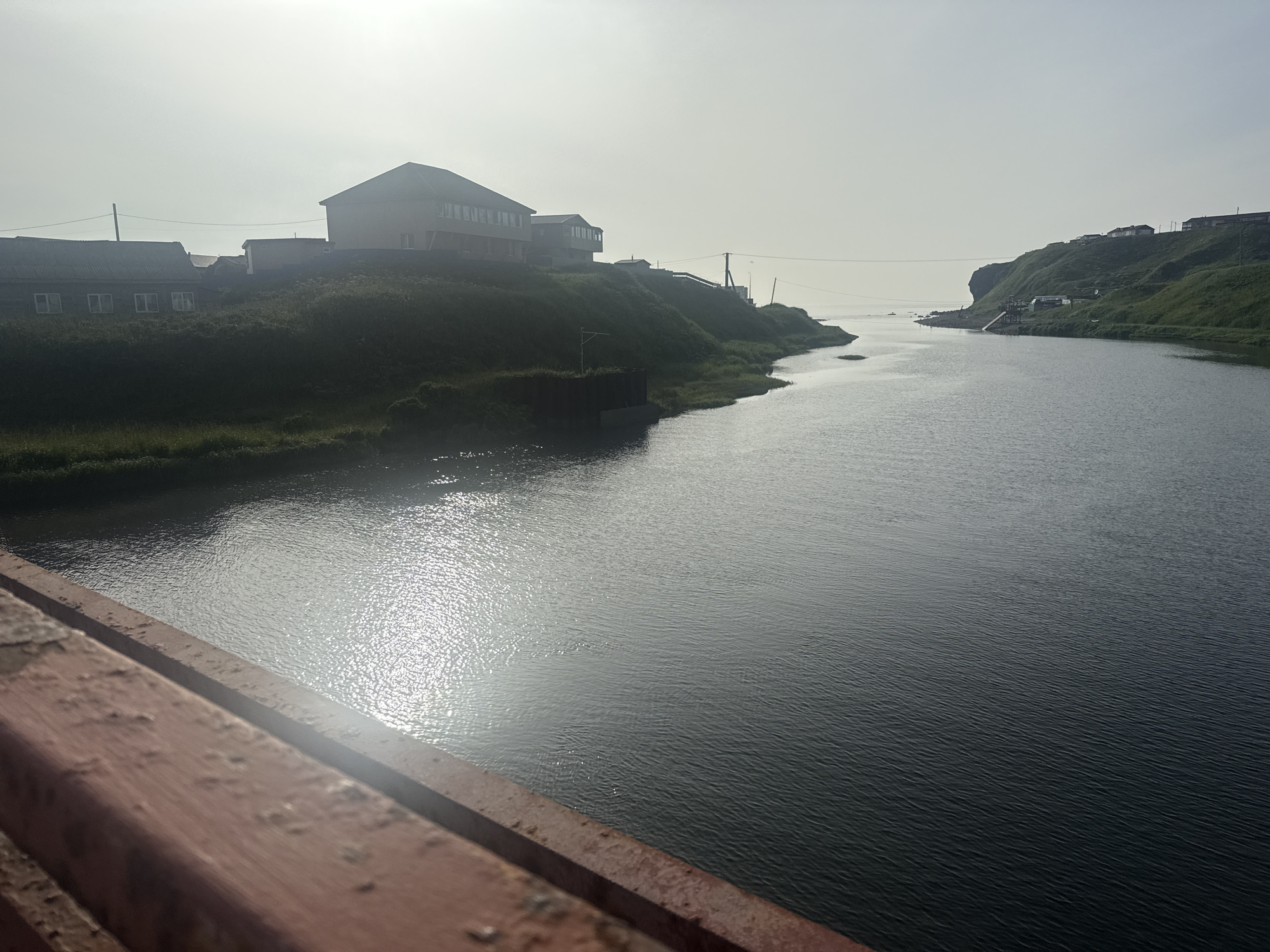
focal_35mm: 24
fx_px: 881
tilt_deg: -9.4
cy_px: 476
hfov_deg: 71.6
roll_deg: +0.3
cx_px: 635
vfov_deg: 56.8
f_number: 1.78
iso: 80
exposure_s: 1/14286
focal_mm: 6.76
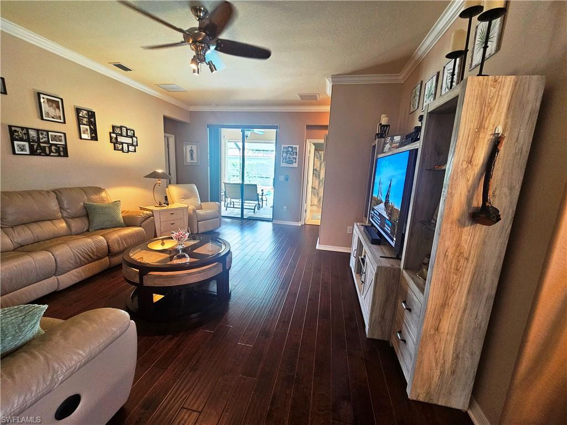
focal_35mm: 13
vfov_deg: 89.9
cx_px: 284
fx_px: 213
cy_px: 212
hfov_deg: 106.2
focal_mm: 2.2
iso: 320
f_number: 2.2
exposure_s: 1/60
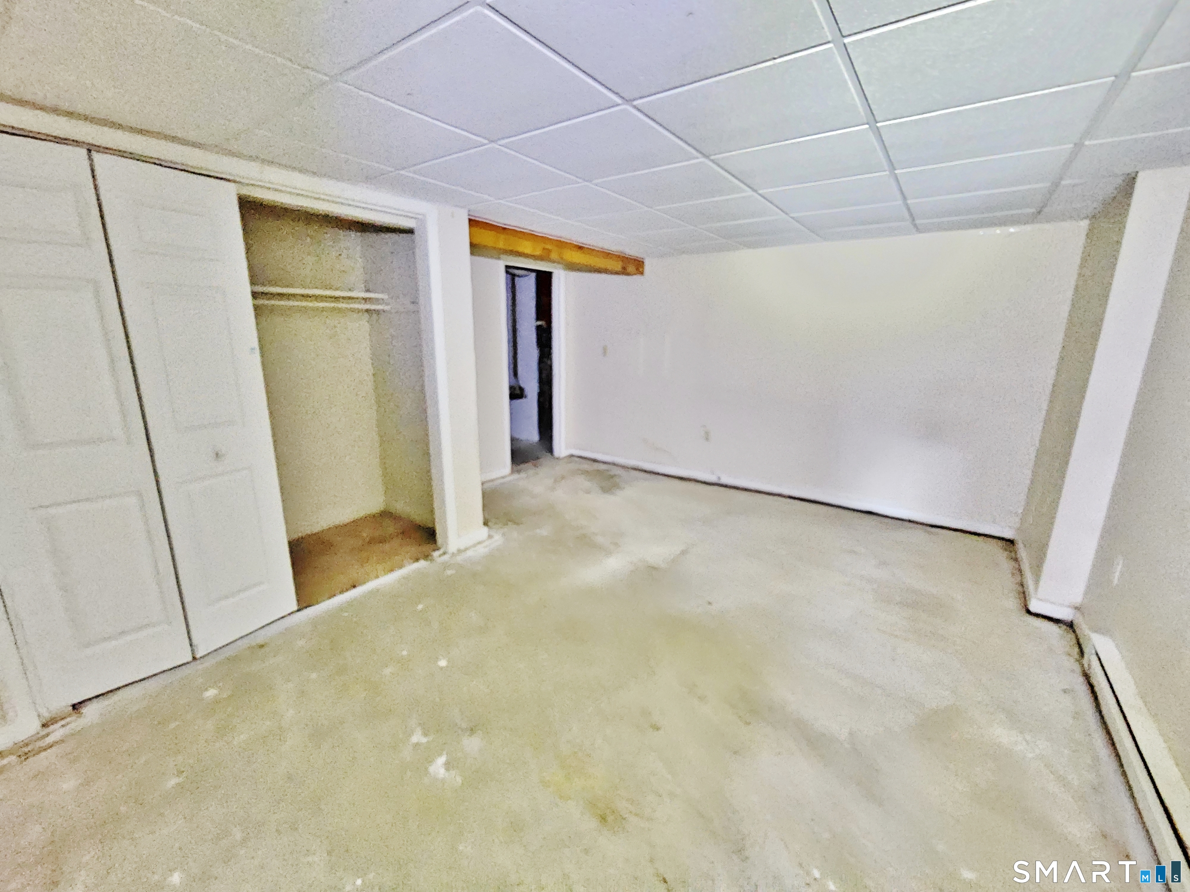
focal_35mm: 13
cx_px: 595
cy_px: 446
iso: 2500
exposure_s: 1/24
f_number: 2.2
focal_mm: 2.2
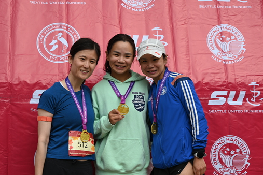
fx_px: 555
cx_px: 126
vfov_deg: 17.9
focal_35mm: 76
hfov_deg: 26.6
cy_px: 91
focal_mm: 70
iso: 100
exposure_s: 1/250
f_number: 6
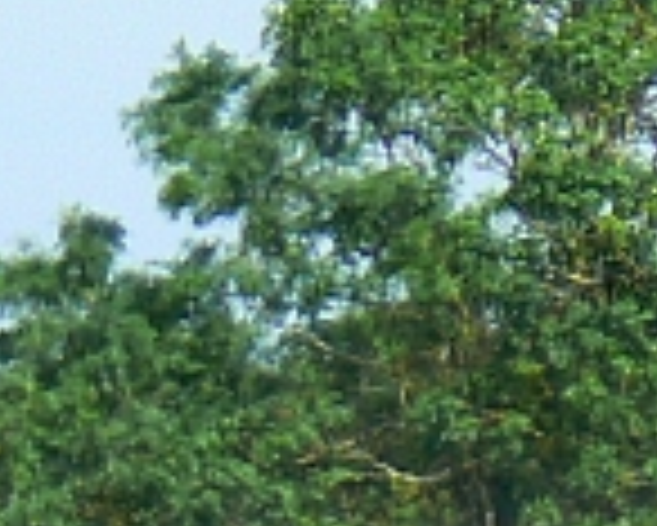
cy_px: 1000
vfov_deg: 0.7
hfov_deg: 0.9
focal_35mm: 2253
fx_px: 43838
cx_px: -742
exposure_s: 1/400
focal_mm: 72
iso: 80
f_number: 5.6
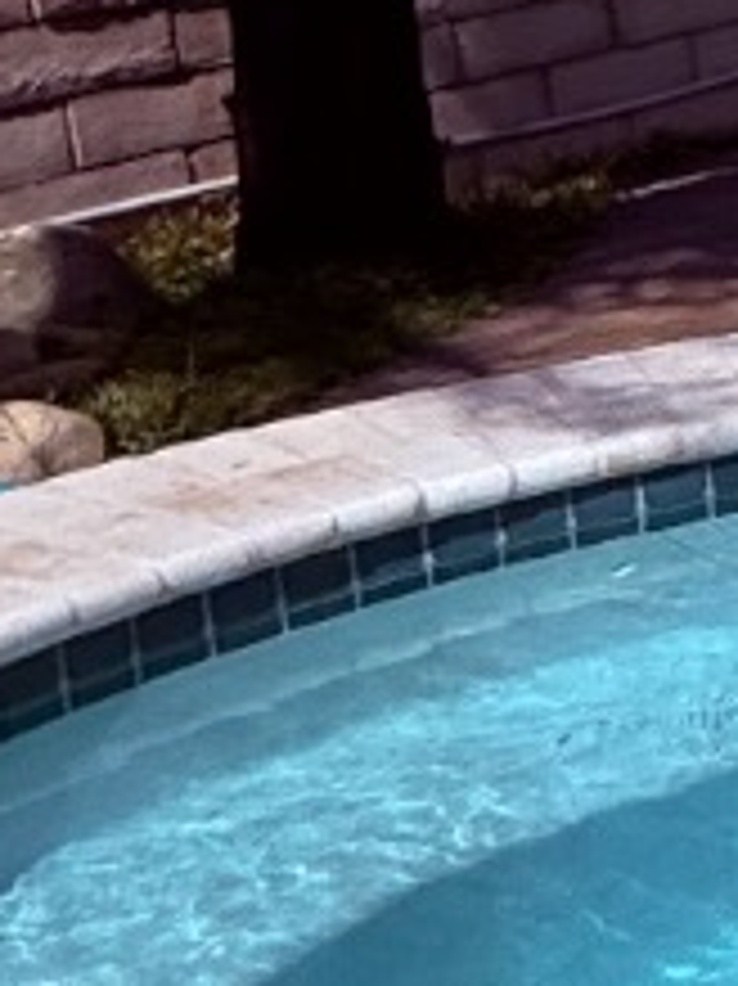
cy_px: -72
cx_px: 2491
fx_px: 2732
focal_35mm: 96
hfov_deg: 9.7
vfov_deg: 19.7
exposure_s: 1/5155
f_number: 2.2
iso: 50
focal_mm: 2.22
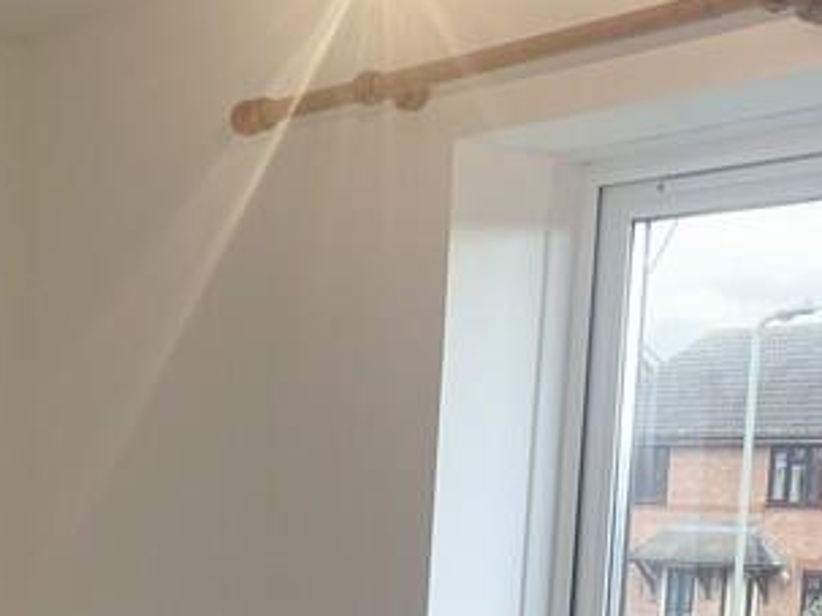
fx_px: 2089
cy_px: 730
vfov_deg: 16.1
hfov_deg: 22.0
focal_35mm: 88
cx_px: 179
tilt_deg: -6.4
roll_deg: -2.2
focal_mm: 5.1
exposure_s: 1/100
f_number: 1.6
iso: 40
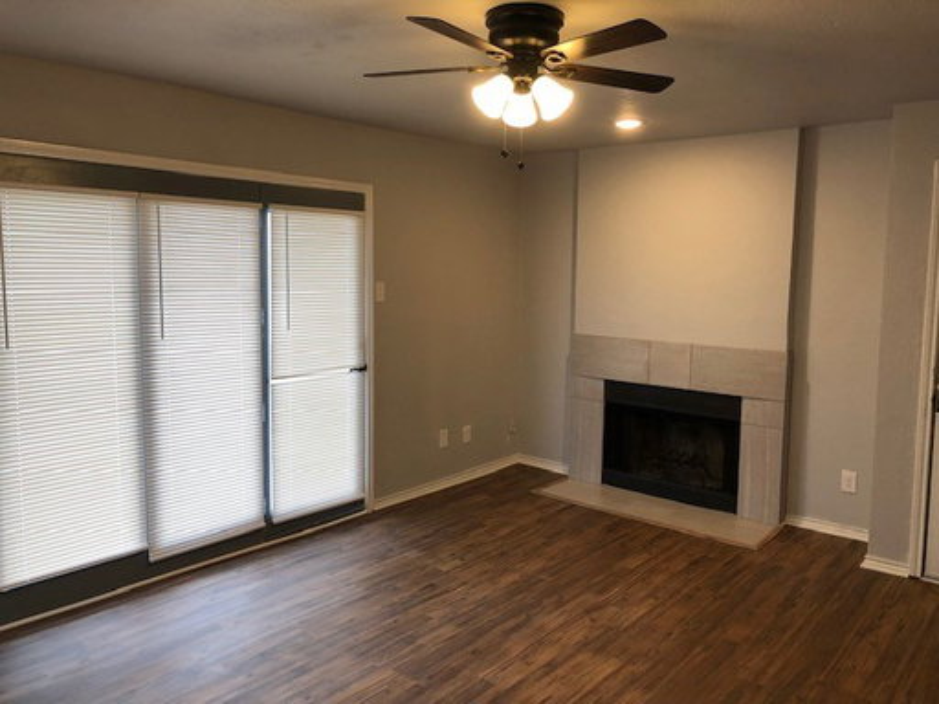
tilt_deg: -5.1
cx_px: 470
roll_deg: +0.0
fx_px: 760
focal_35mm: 28
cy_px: 352
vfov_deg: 49.7
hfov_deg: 63.4
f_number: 1.8
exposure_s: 1/30
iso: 25
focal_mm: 3.99
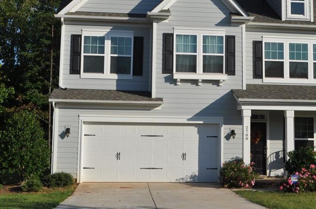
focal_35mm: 59
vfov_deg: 22.7
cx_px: 195
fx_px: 517
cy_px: 57
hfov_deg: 33.8
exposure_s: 1/500
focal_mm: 26
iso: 200
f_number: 11
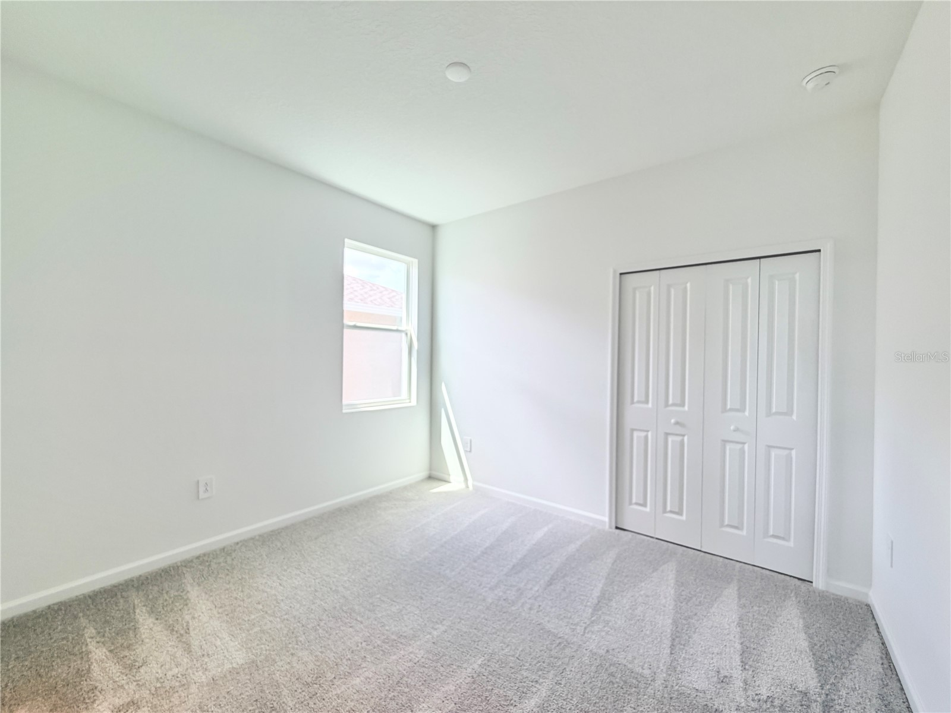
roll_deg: -1.1
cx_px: 476
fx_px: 385
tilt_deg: +0.1
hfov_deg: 102.1
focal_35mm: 14
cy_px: 356
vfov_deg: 85.7
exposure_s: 1/120
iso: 160
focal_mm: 2.22
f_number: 2.2
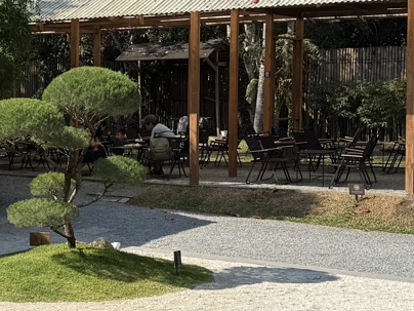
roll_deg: +0.0
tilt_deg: -2.6
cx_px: -114
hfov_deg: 19.2
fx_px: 1136
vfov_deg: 15.6
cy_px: 152
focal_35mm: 95
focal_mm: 6.76
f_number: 1.78
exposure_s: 1/2801
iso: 80
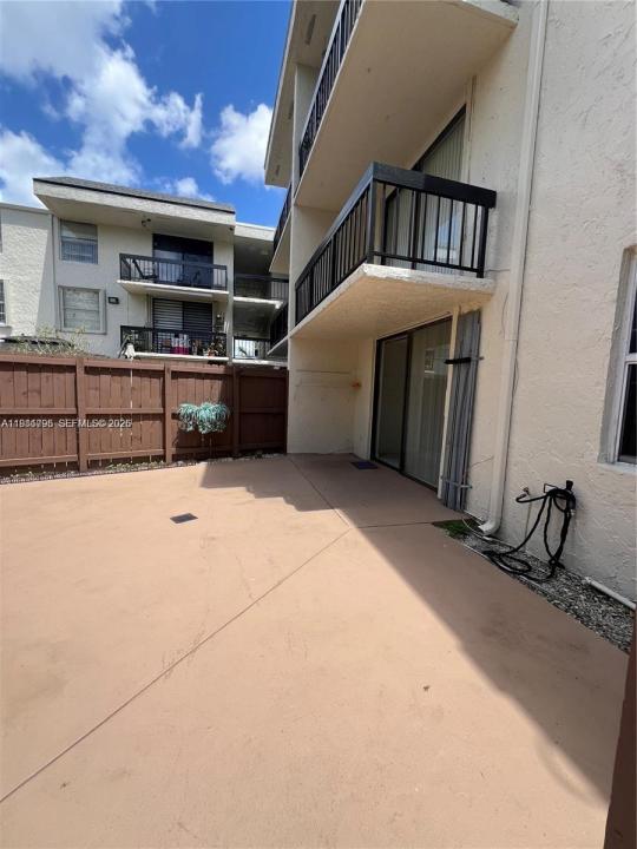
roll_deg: -1.4
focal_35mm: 13
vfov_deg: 106.2
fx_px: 319
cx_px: 318
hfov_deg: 89.9
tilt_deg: -4.5
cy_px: 424
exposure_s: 1/853
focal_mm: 1.57
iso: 32
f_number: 1.8
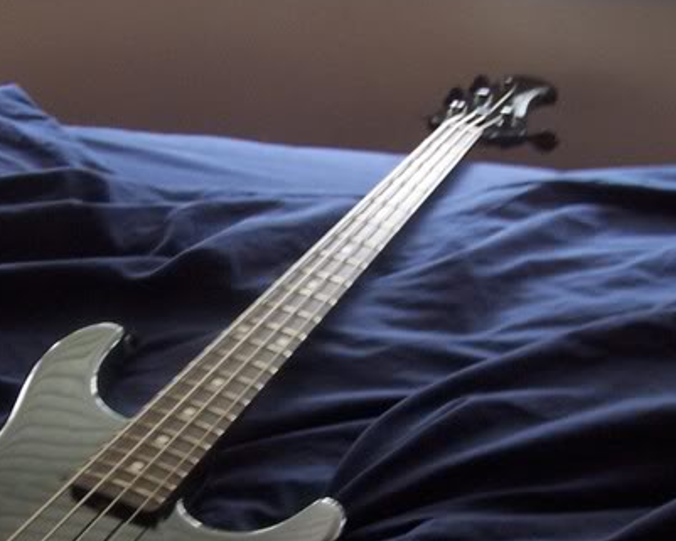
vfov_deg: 20.5
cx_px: 231
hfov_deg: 25.6
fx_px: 1481
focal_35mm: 74
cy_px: 404
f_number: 2.8
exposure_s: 1/8
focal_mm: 6.3
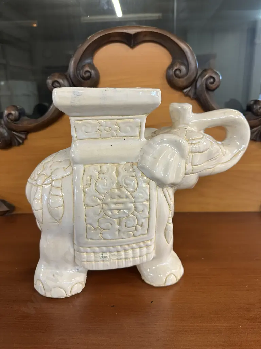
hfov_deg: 56.8
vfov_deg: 71.6
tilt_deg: -16.8
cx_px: 130
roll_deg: +0.7
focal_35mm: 24
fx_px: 241
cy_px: 174
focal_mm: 6.86
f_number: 1.78
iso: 160
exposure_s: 1/50
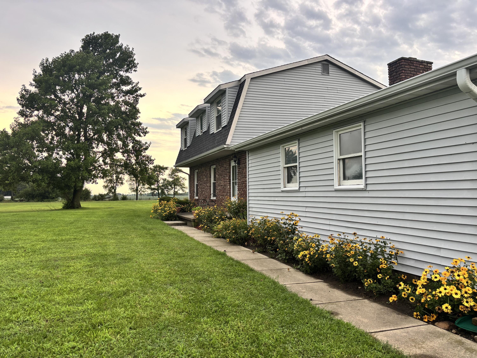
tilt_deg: +2.0
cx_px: 238
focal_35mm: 26
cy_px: 179
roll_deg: +0.7
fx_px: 358
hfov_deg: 67.3
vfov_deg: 53.1
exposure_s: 1/568
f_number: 1.6
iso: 50
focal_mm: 5.96
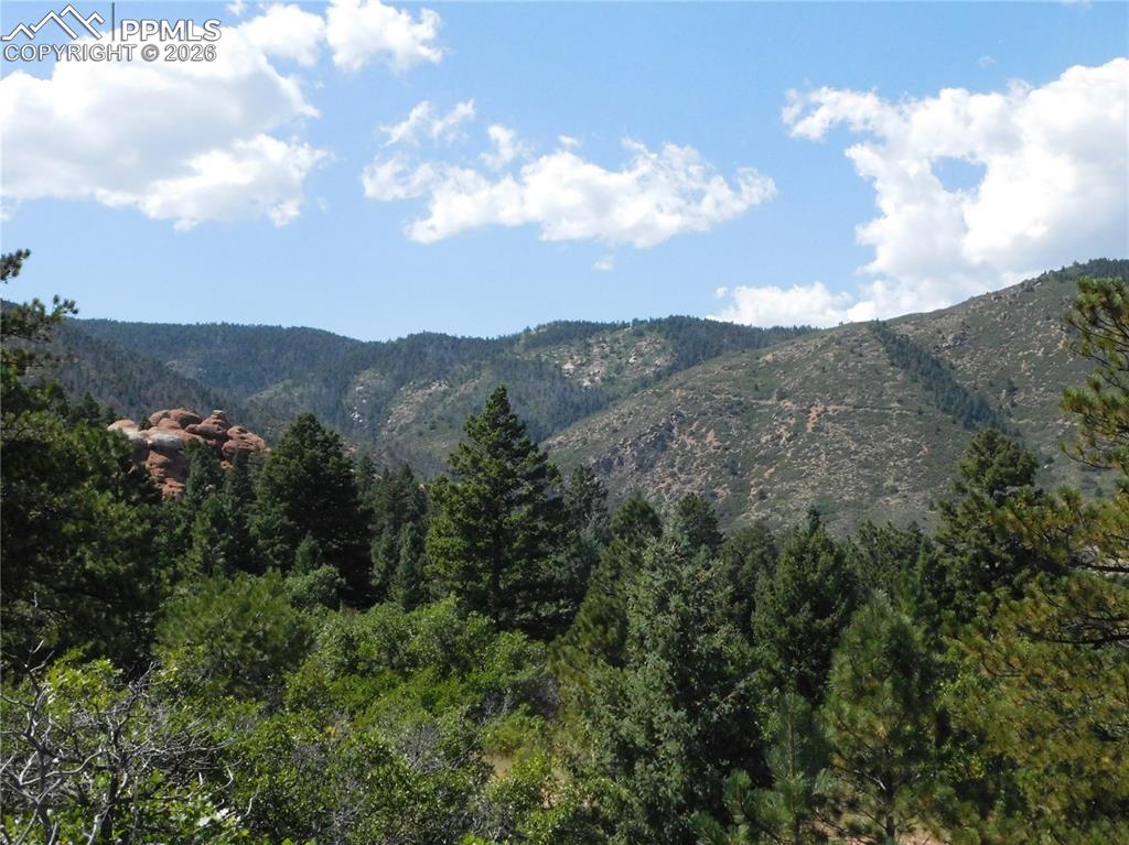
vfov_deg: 28.5
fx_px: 1663
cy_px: 422
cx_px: 564
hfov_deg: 37.5
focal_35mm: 51
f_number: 7.6
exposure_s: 1/1500
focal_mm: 9
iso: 800
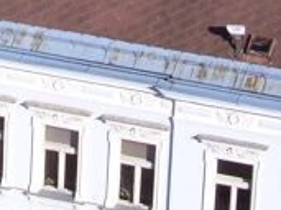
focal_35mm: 285
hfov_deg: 6.9
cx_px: -143
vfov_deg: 5.0
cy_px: -330
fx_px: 2312
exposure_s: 1/1250
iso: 64
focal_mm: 7.9
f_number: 2.8
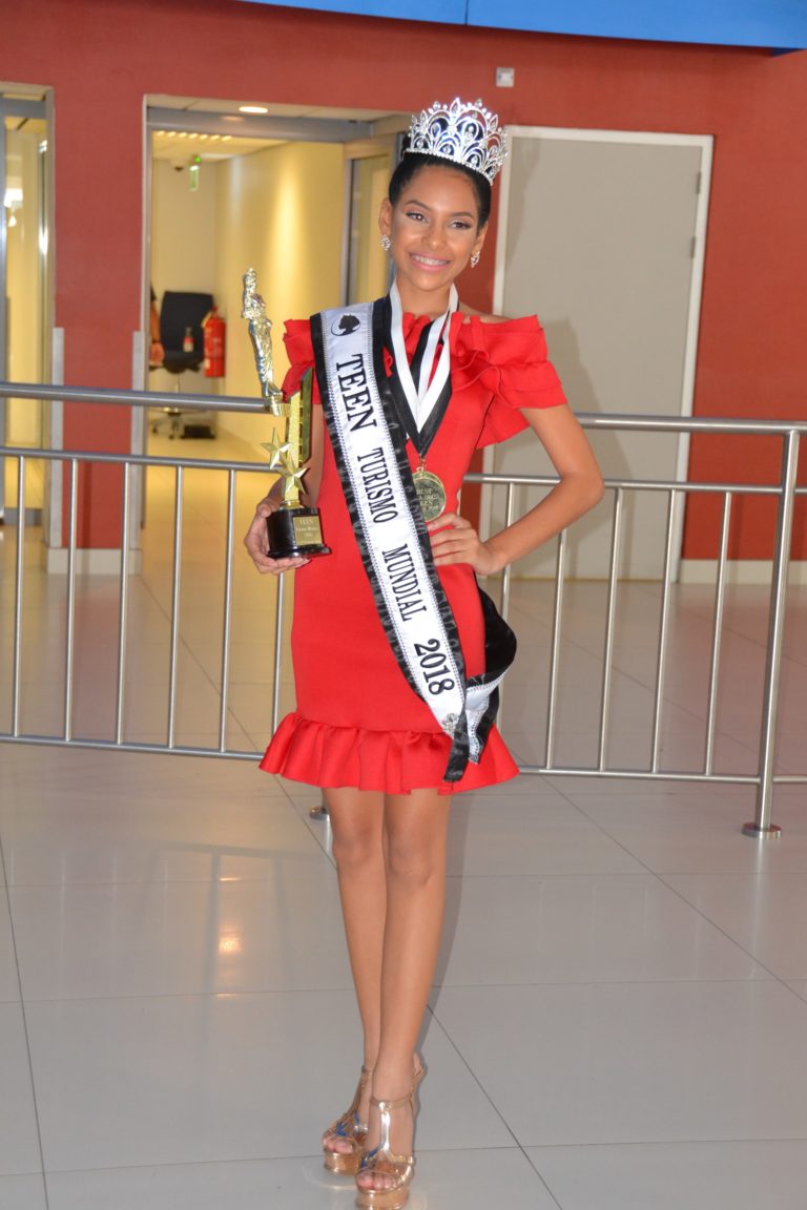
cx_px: 404
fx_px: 2118
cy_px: 605
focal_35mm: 63
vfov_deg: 31.9
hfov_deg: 21.6
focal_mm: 42
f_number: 4.5
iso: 1250
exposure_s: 1/60
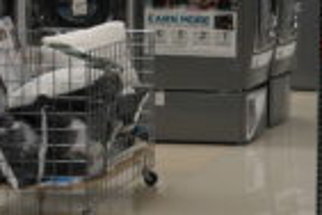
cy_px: -21
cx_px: 498
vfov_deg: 8.4
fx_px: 1458
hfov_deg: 12.0
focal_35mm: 163
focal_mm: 20
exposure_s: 1/80
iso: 400
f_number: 3.5
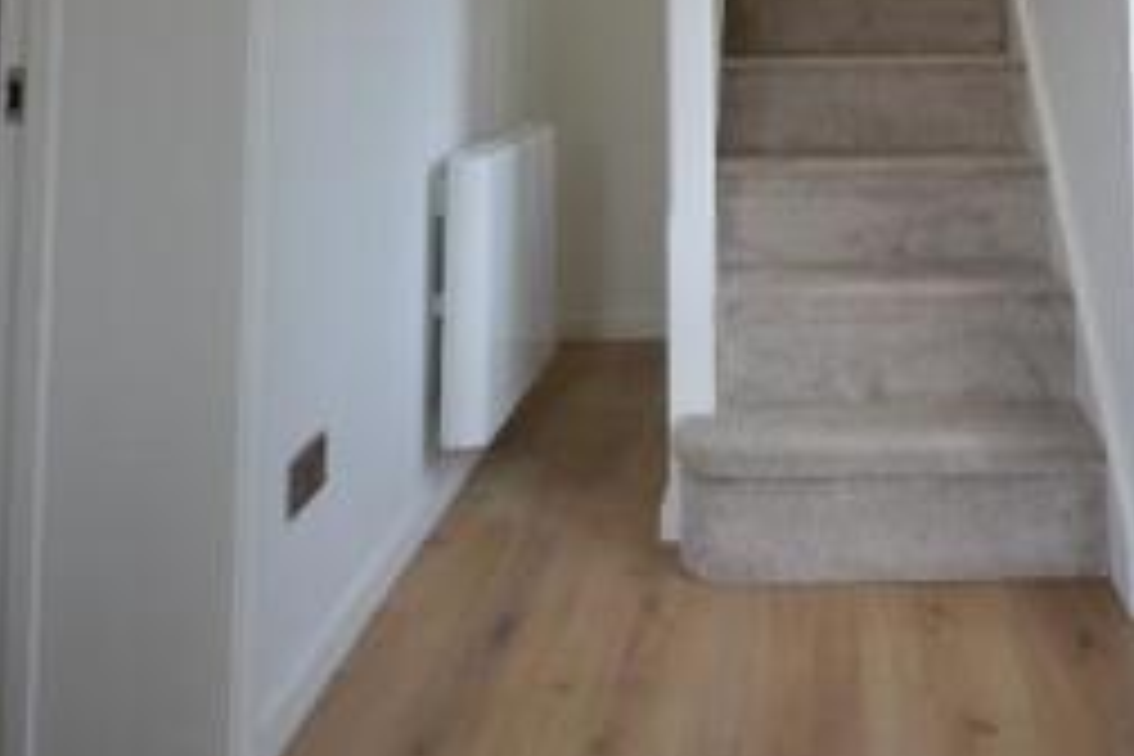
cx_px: 819
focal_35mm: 39
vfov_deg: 29.7
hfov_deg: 48.1
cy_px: -135
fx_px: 1228
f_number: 5.6
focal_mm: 10
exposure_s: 1/125
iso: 400
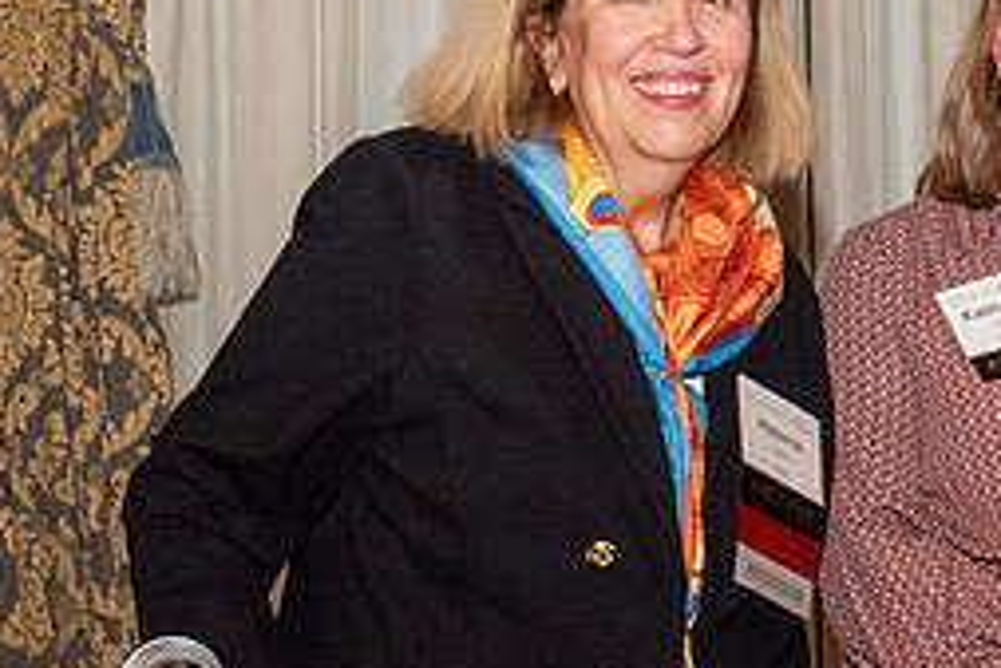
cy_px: 385
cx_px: 1141
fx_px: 2559
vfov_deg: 14.9
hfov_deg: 20.9
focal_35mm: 92
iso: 4000
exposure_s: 1/60
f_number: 11
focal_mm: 25
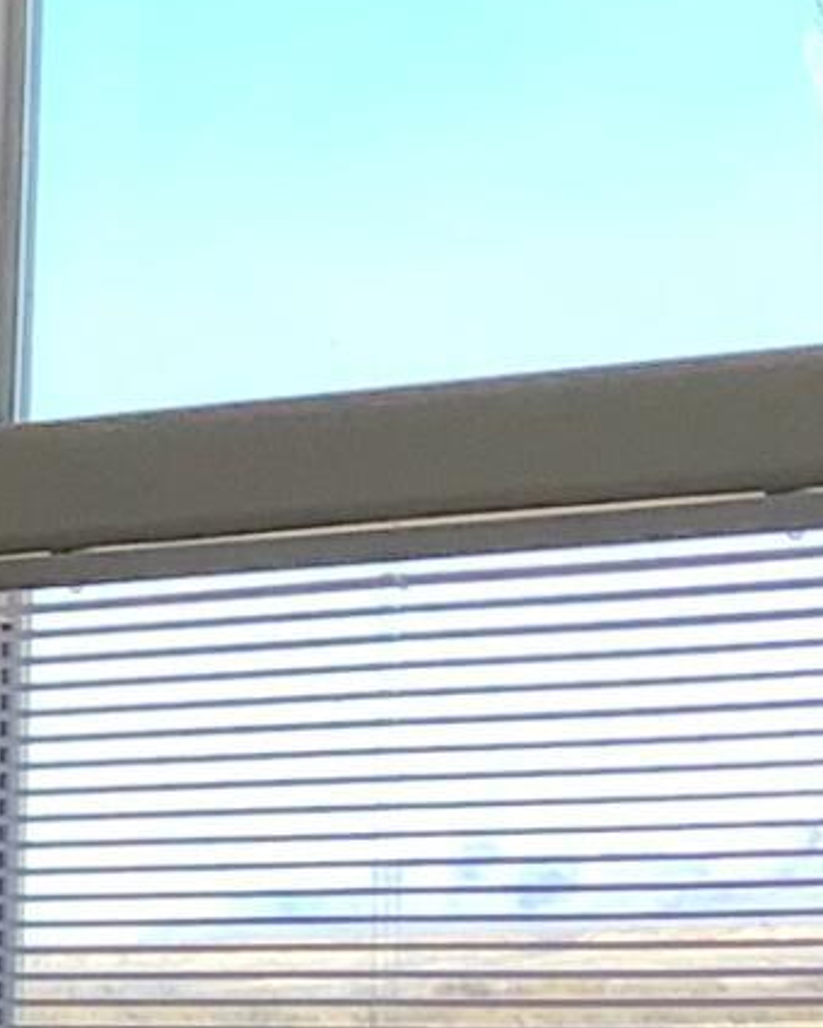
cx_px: -2035
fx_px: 6483
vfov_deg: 8.9
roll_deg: +0.1
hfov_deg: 6.4
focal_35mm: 213
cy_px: 1409
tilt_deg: -4.2
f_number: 2.4
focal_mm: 3.3
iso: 40
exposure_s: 1/120
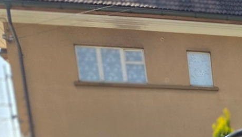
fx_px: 700
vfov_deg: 9.5
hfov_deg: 15.5
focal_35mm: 109
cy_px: 363
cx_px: 487
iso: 80
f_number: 1.7
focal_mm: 6.3
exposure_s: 1/2897
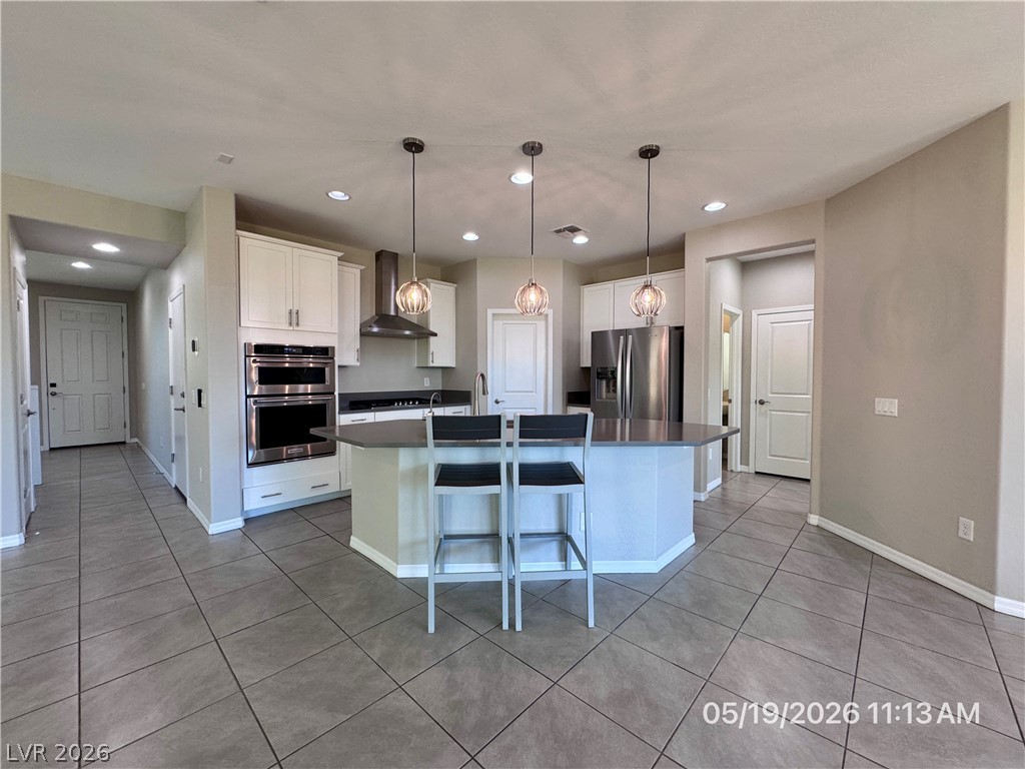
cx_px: 512
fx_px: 415
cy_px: 384
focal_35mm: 14
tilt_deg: -2.1
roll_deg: -0.5
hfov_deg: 102.1
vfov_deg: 85.7
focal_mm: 2.22
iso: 200
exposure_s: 1/120
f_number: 2.2
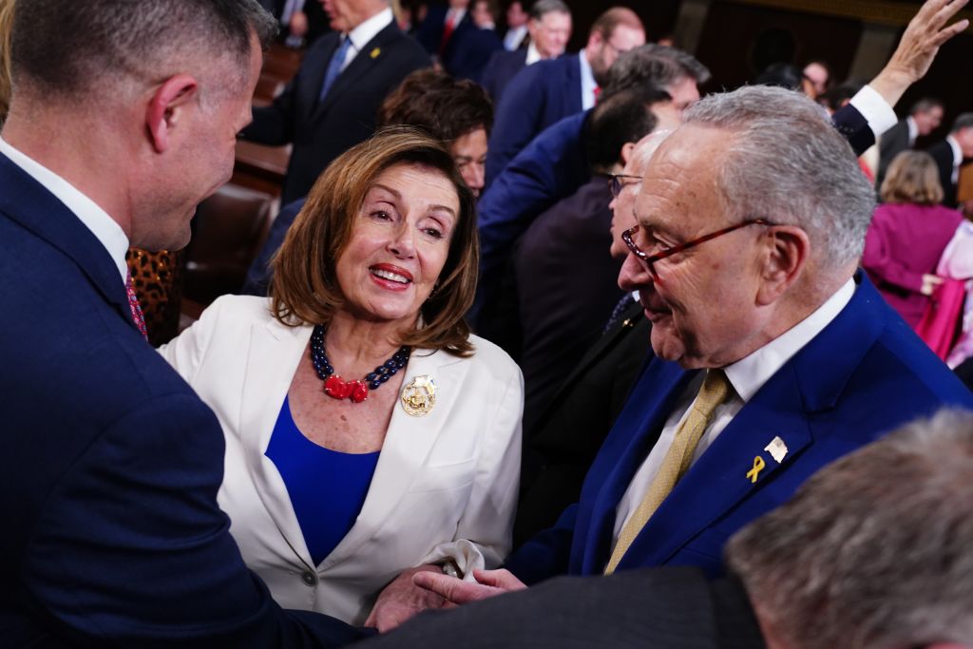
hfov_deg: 46.4
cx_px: 486
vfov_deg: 31.9
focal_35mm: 42
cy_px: 324
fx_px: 1135
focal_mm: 42
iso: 3200
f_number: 4
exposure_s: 1/400
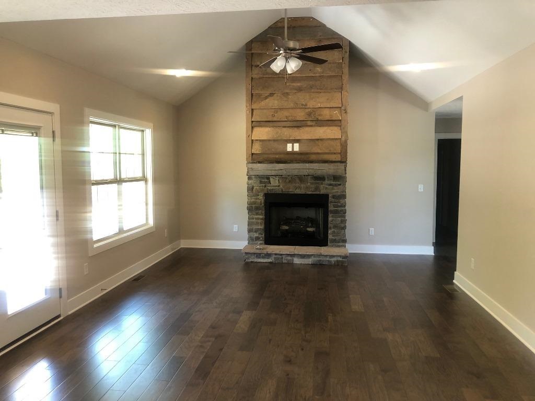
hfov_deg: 63.4
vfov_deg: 49.7
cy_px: 200
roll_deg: -0.5
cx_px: 268
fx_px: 433
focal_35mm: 28
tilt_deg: -3.6
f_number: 1.8
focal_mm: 3.99
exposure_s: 1/20
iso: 40
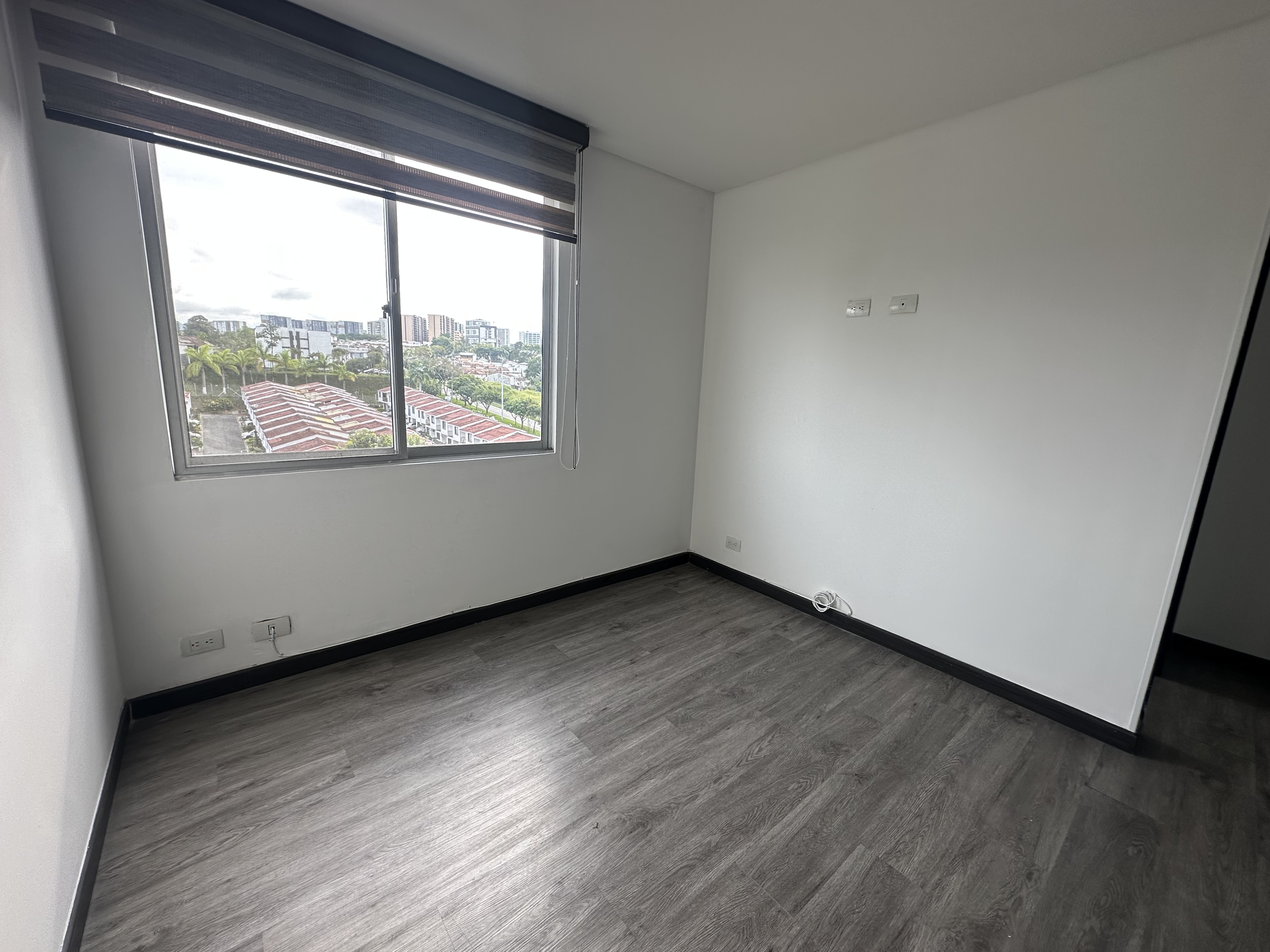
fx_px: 514
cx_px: 635
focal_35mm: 14
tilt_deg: -9.7
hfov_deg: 102.1
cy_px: 476
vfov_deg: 85.7
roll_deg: -3.4
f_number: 2.2
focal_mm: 2.22
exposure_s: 1/174
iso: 40
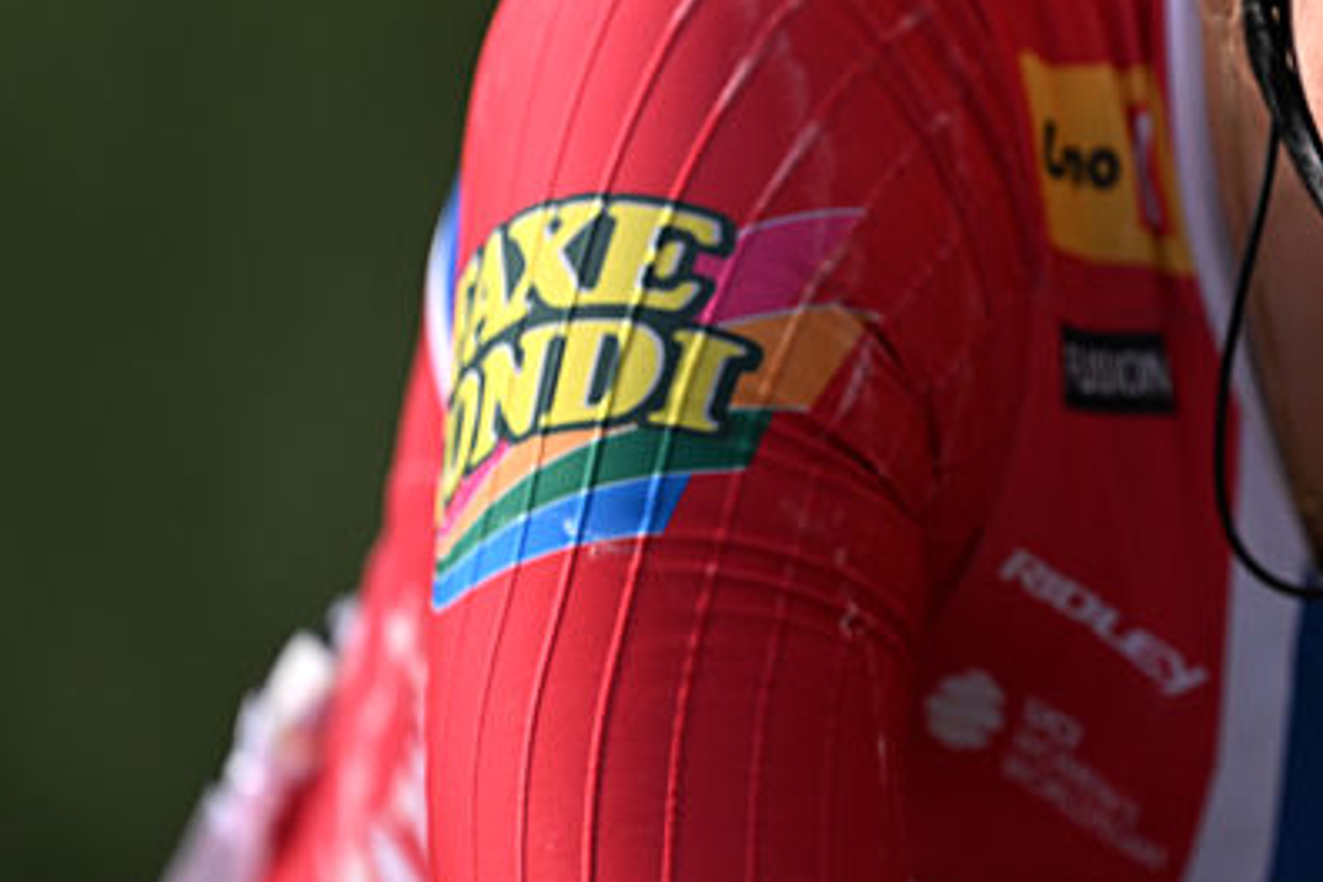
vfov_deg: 1.3
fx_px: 37997
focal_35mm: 1034
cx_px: 1707
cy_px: 12
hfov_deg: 2.0
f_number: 2.8
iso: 320
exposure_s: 1/3200
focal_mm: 400
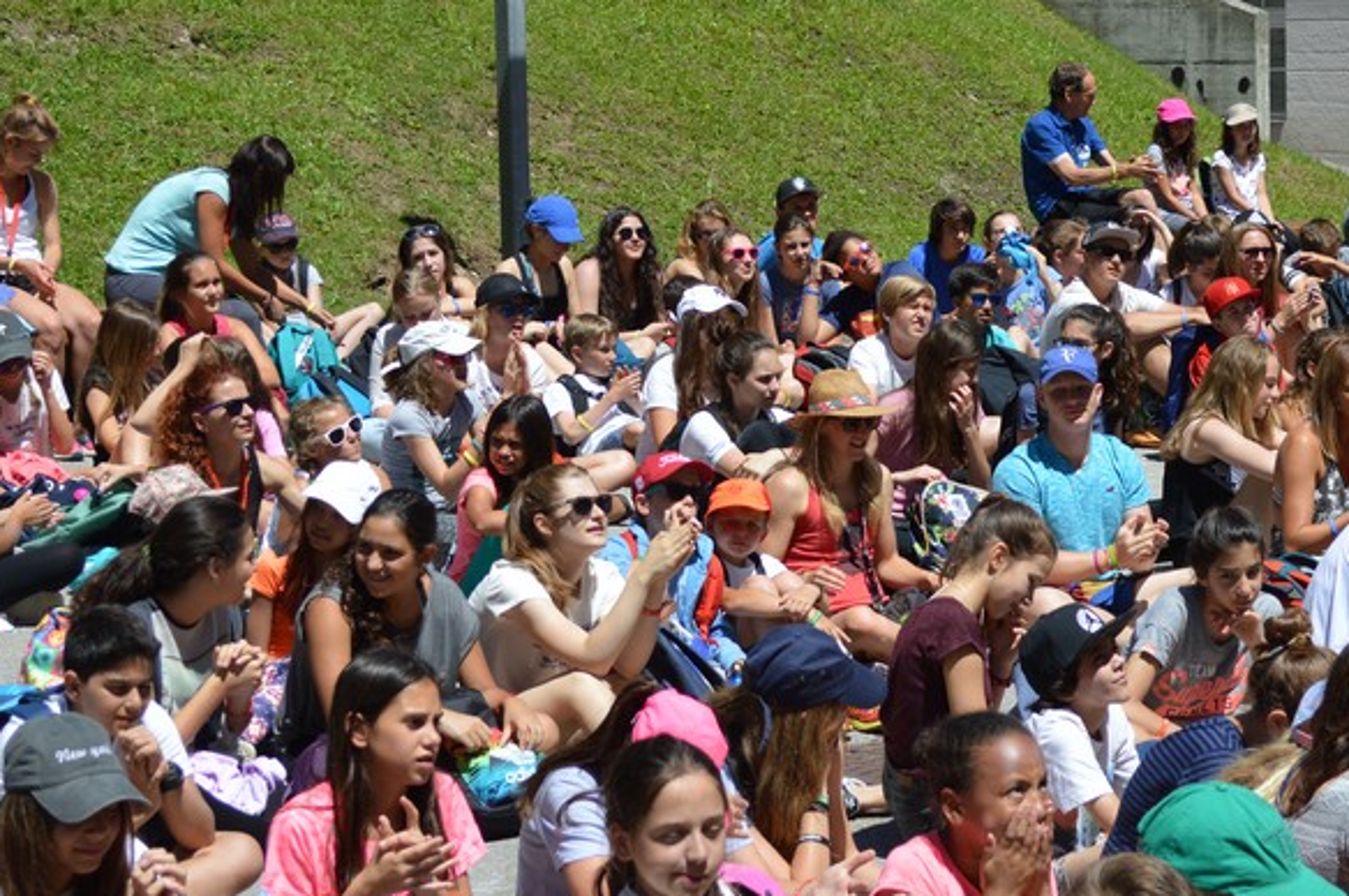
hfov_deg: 20.4
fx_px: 3743
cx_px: 878
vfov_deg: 13.7
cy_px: 405
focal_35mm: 100
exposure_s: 1/1000
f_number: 5
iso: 180
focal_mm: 38
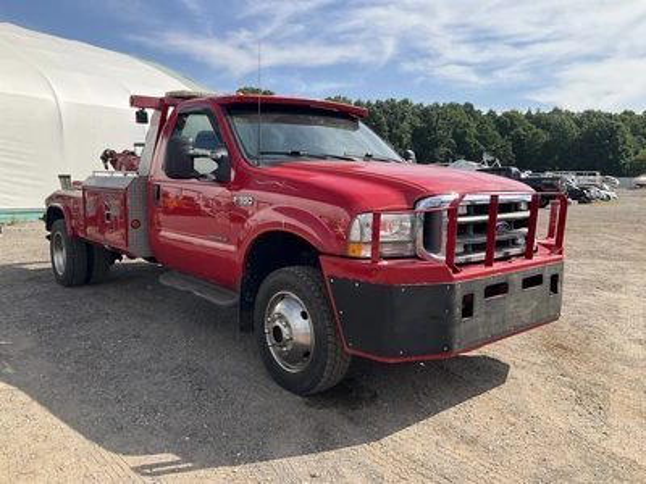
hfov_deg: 61.7
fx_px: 541
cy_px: 242
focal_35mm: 29
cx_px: 323
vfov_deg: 48.2
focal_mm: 3
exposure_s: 1/1730
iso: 25
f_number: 1.8
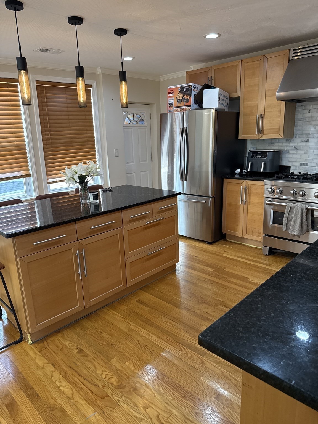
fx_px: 294
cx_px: 159
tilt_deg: -13.2
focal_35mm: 24
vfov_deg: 71.6
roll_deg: +2.0
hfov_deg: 56.8
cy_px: 212
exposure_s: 1/60
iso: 200
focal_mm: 6.76
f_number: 1.78
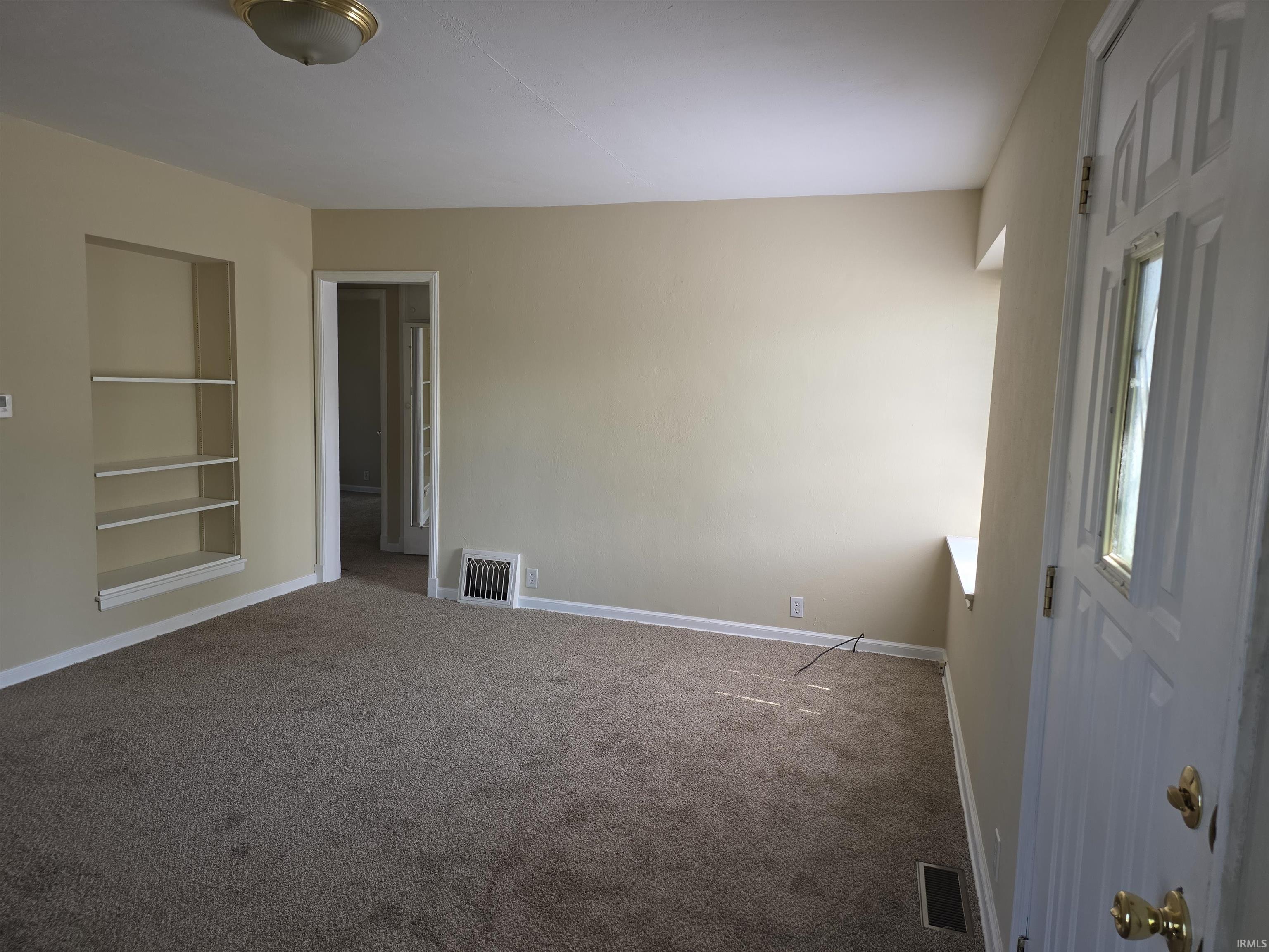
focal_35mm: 23
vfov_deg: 58.9
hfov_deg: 73.9
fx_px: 843
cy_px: 476
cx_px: 634
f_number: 1.7
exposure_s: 1/180
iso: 200
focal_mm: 6.25
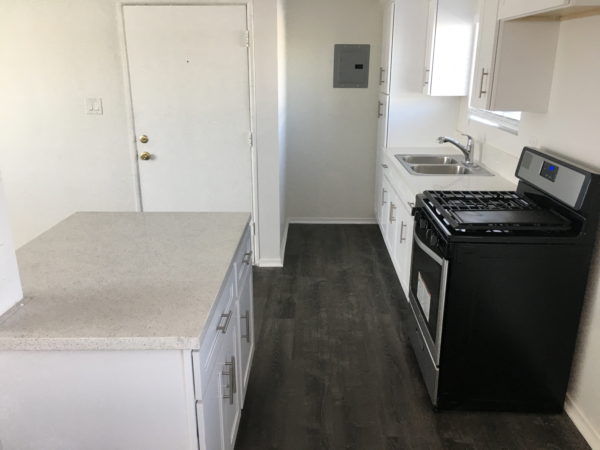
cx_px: 300
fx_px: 503
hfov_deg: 61.7
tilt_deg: -16.1
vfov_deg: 48.2
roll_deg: -0.4
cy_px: 225
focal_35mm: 29
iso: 40
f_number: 2.2
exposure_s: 1/30
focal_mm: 4.15
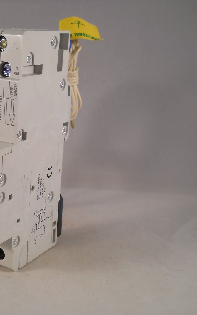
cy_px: 158
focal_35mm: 58
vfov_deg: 35.1
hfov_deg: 21.8
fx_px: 498
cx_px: 18
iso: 80
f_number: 3.1
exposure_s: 1/30
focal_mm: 6.7
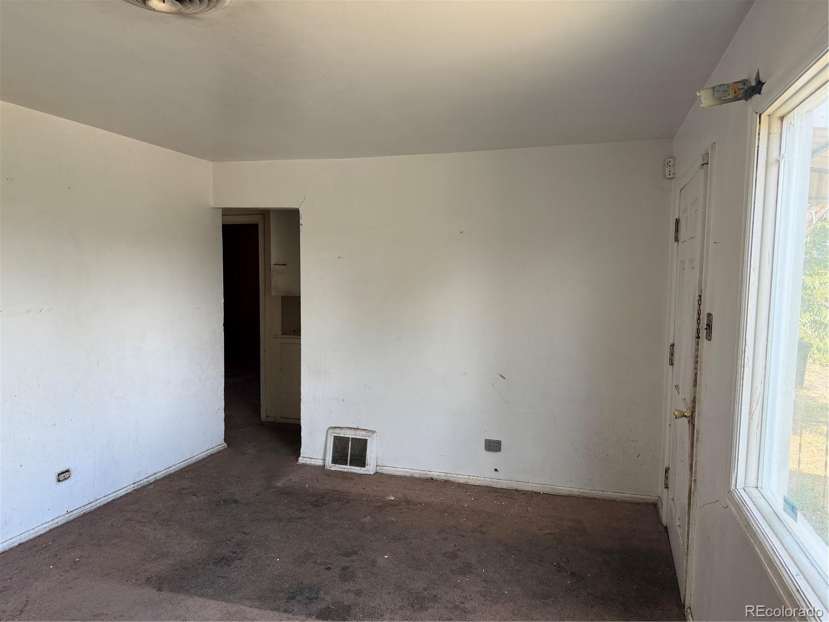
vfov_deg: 56.8
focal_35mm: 24
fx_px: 575
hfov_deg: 71.6
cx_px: 414
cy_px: 311
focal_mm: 6.76
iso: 160
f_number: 1.78
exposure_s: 1/179
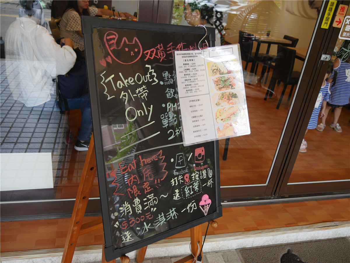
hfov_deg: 63.4
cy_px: 132
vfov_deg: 49.7
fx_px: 283
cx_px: 175
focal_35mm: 28
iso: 200
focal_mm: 14
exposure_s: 1/60
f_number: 3.5
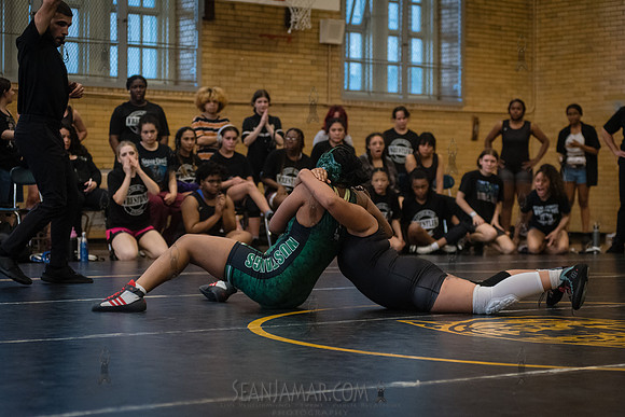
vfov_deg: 16.1
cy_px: 208
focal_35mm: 85
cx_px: 312
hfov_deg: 23.9
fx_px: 1474
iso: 5000
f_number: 3.5
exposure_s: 1/400
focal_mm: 80
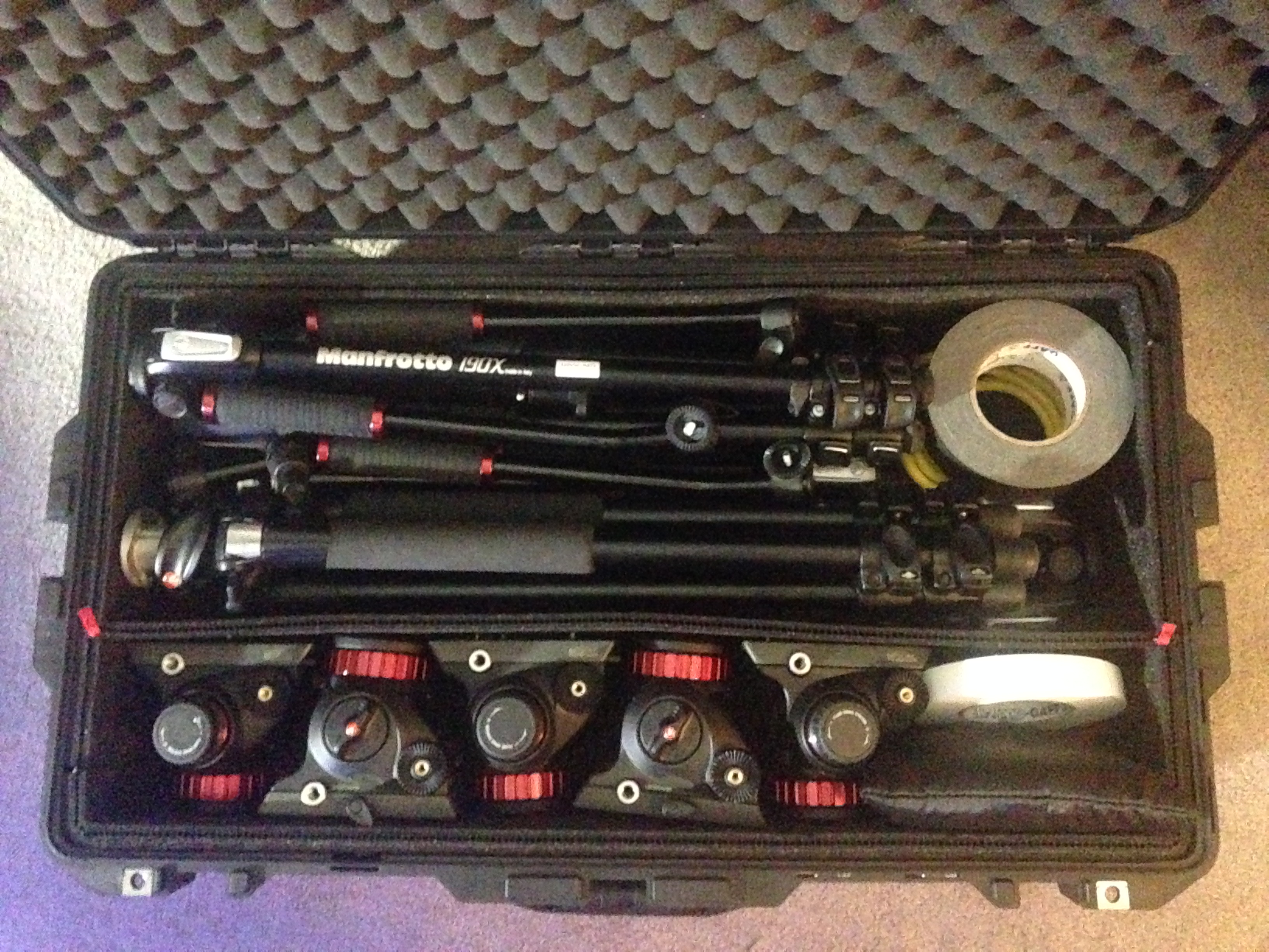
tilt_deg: -80.0
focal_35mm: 33
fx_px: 1210
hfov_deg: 55.4
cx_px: 634
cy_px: 476
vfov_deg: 42.9
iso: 3200
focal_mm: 4.12
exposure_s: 1/15
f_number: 2.4
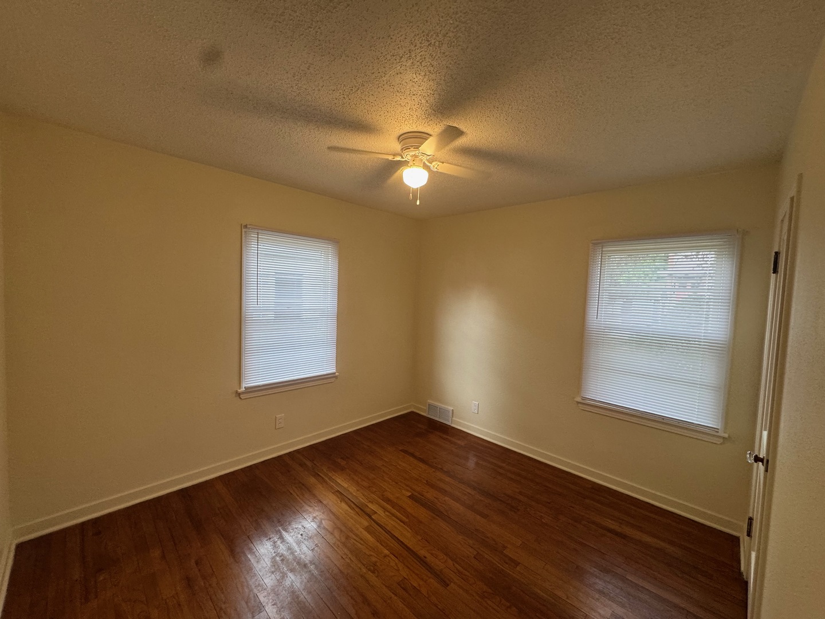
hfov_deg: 102.1
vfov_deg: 85.7
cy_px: 310
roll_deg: -1.8
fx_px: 334
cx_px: 412
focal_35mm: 14
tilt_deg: -3.6
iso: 200
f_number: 2.2
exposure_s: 1/60
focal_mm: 2.22
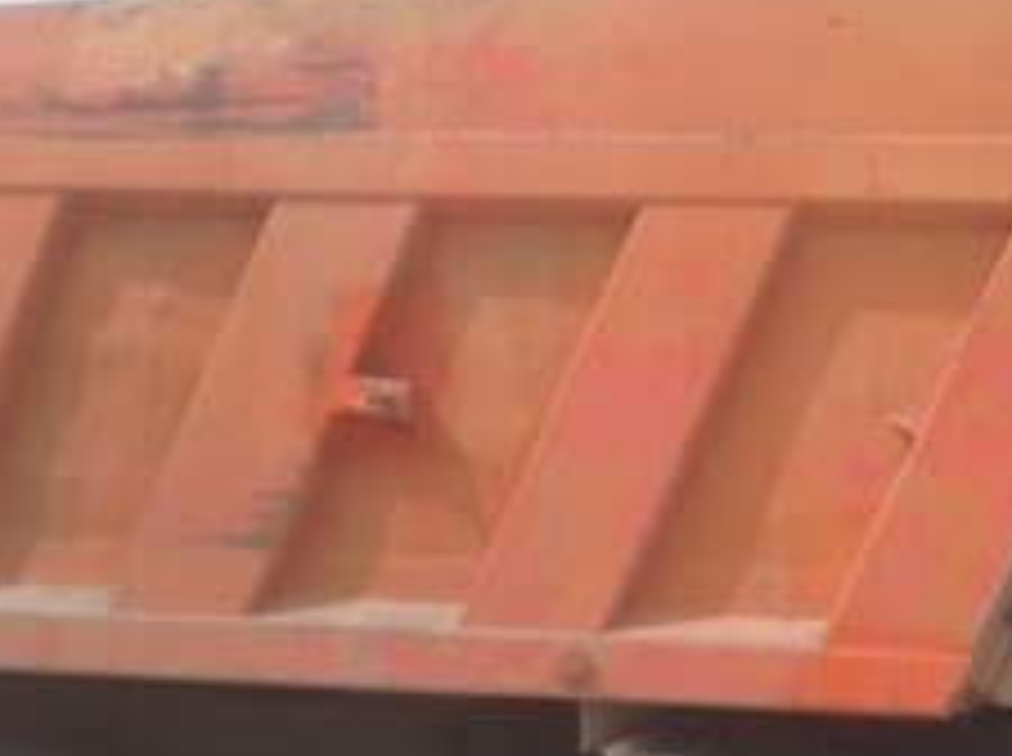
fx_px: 2831
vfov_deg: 14.8
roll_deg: +1.2
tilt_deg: -3.7
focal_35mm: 97
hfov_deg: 19.9
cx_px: 873
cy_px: 871
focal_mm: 4.12
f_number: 2.4
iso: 50
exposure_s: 1/1595
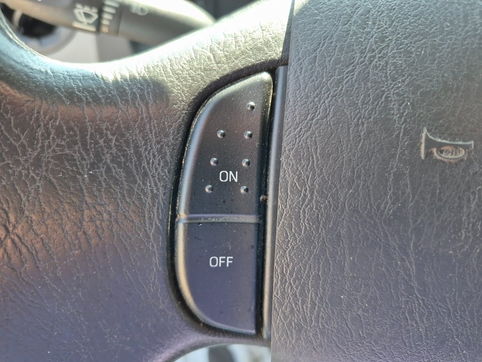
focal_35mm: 23
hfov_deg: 73.9
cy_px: 181
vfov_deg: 58.9
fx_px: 320
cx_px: 241
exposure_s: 1/180
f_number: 1.8
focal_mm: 5.4
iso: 80
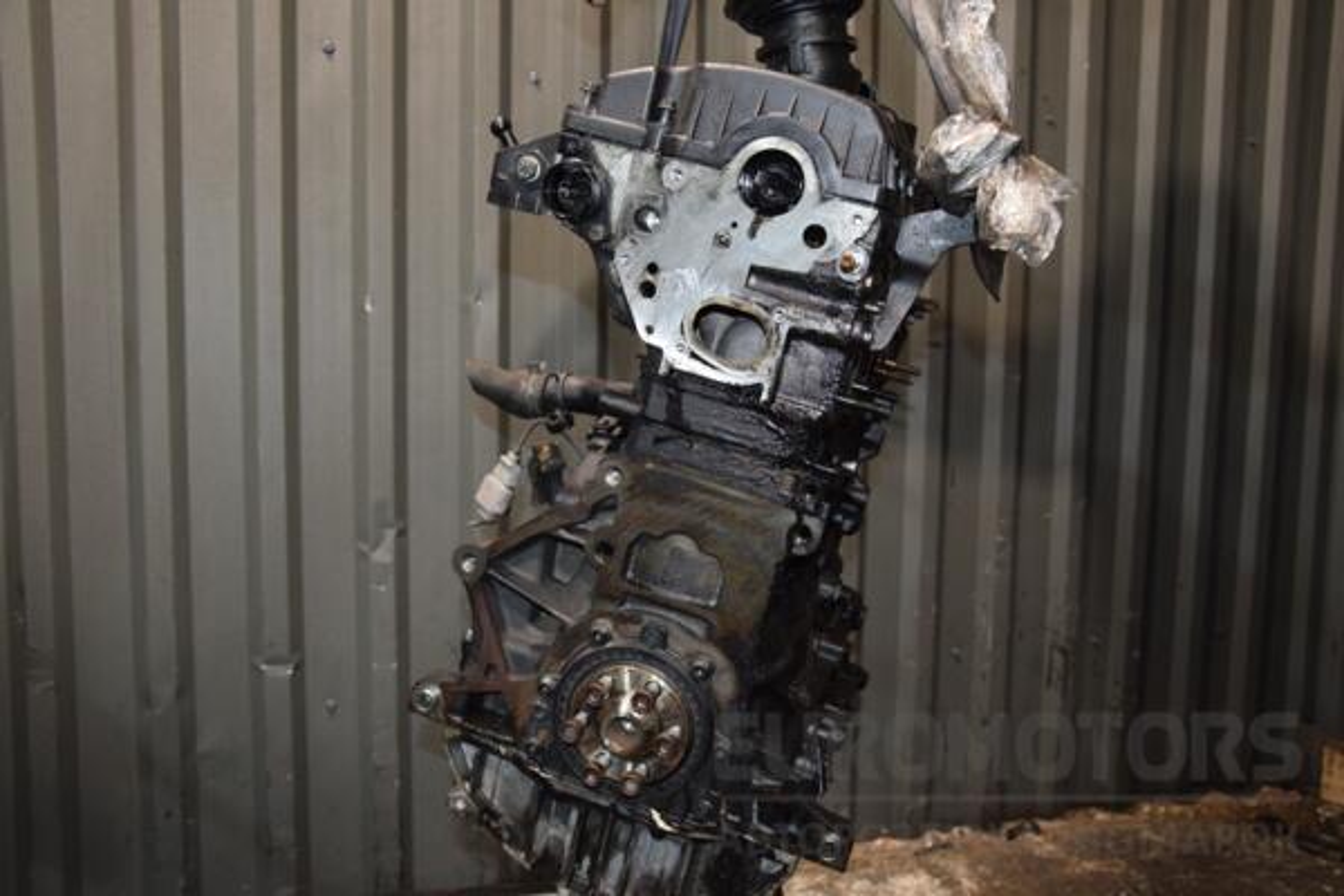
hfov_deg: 59.5
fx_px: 1176
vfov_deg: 41.7
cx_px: 672
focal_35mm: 32
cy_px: 448
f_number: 5
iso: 800
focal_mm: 21
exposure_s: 1/60
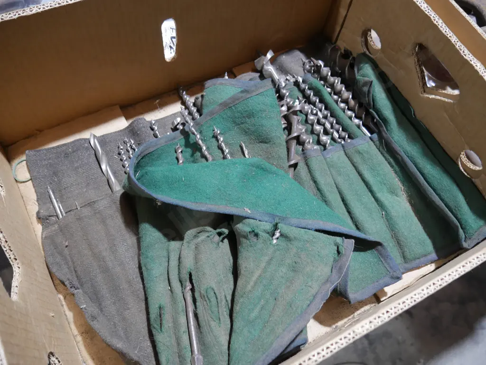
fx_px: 393
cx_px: 243
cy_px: 182
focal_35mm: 28
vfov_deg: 49.8
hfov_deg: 63.4
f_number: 3.5
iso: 800
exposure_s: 1/60
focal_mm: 14
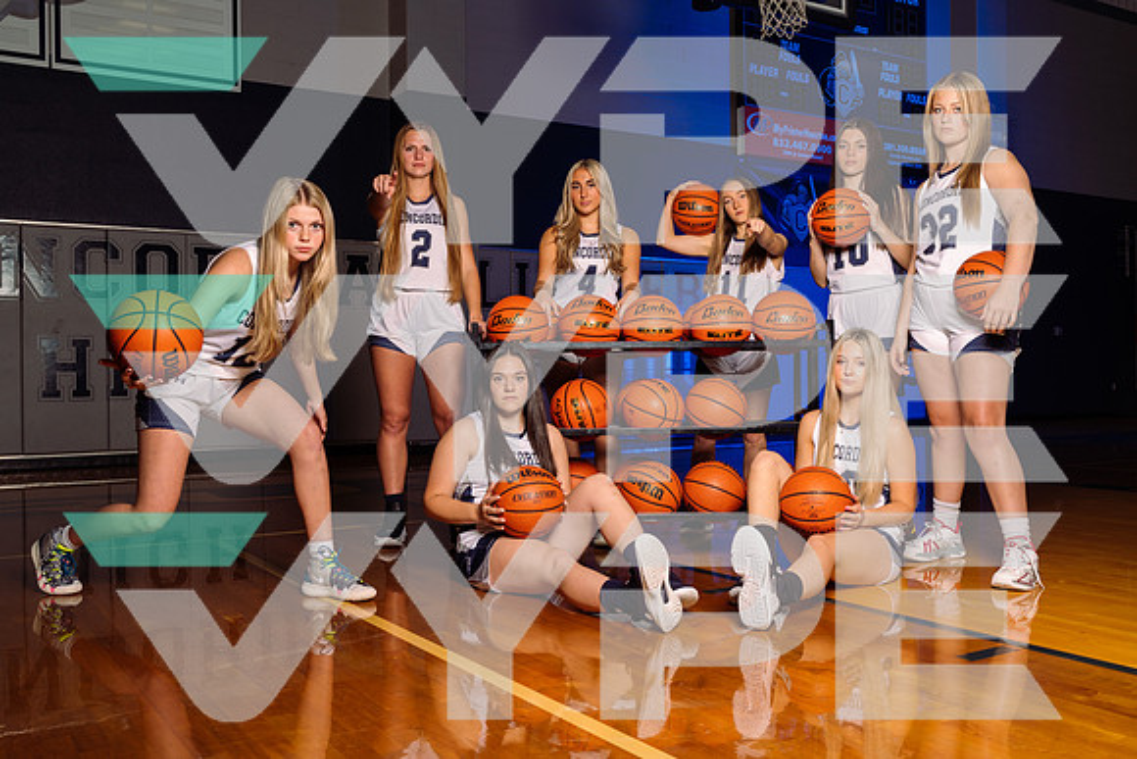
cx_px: 568
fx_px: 1106
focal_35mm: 35
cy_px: 380
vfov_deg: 37.9
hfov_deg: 54.4
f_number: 8
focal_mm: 35
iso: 320
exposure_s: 1/200
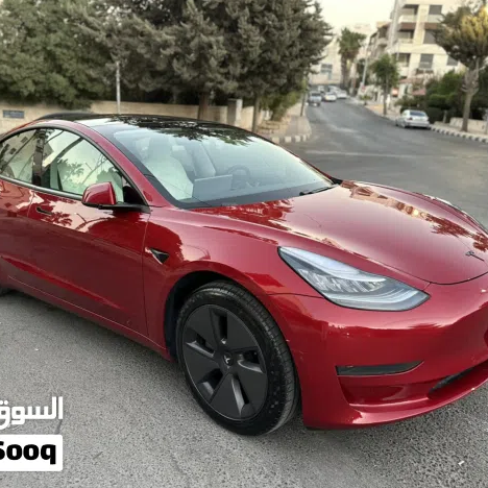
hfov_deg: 55.5
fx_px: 463
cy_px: 246
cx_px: 220
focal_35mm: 29
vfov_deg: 55.6
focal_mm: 6.86
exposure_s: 1/91
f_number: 1.78
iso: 250
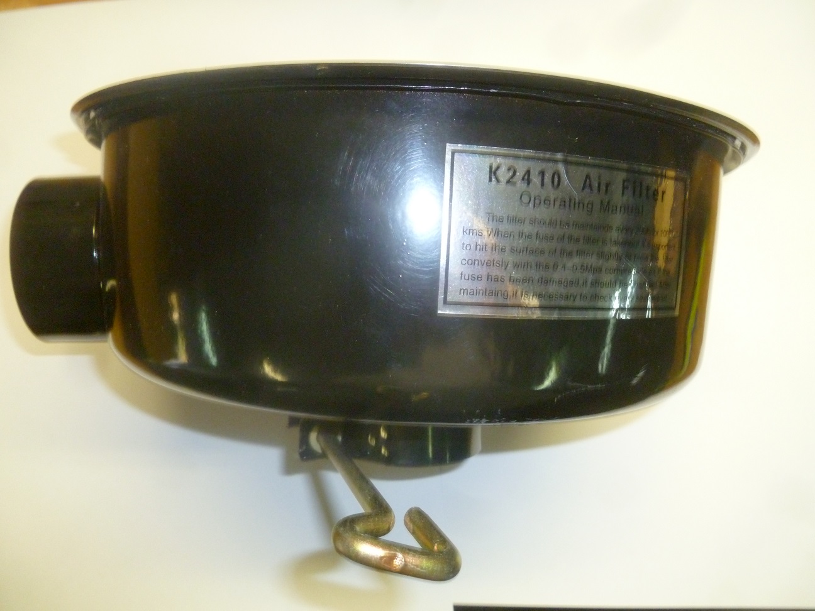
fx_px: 659
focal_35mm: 28
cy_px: 306
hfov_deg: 63.4
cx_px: 408
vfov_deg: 49.7
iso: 400
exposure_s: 1/30
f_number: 3.3
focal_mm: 5
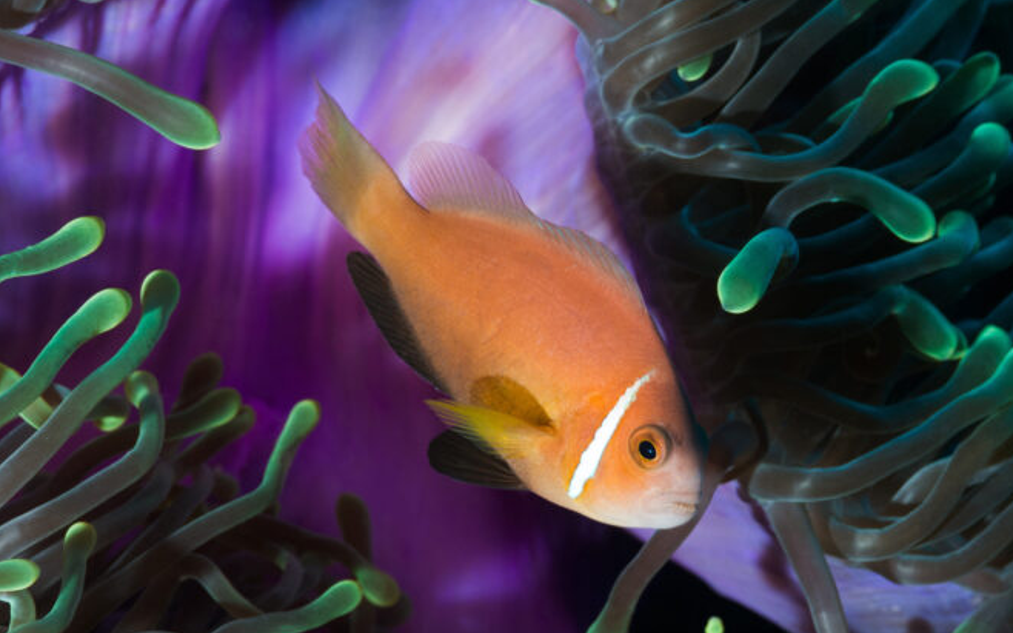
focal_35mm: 129
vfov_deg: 10.2
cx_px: 512
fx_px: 3561
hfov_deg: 16.2
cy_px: 356
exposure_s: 1/125
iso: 200
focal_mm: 60
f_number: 8
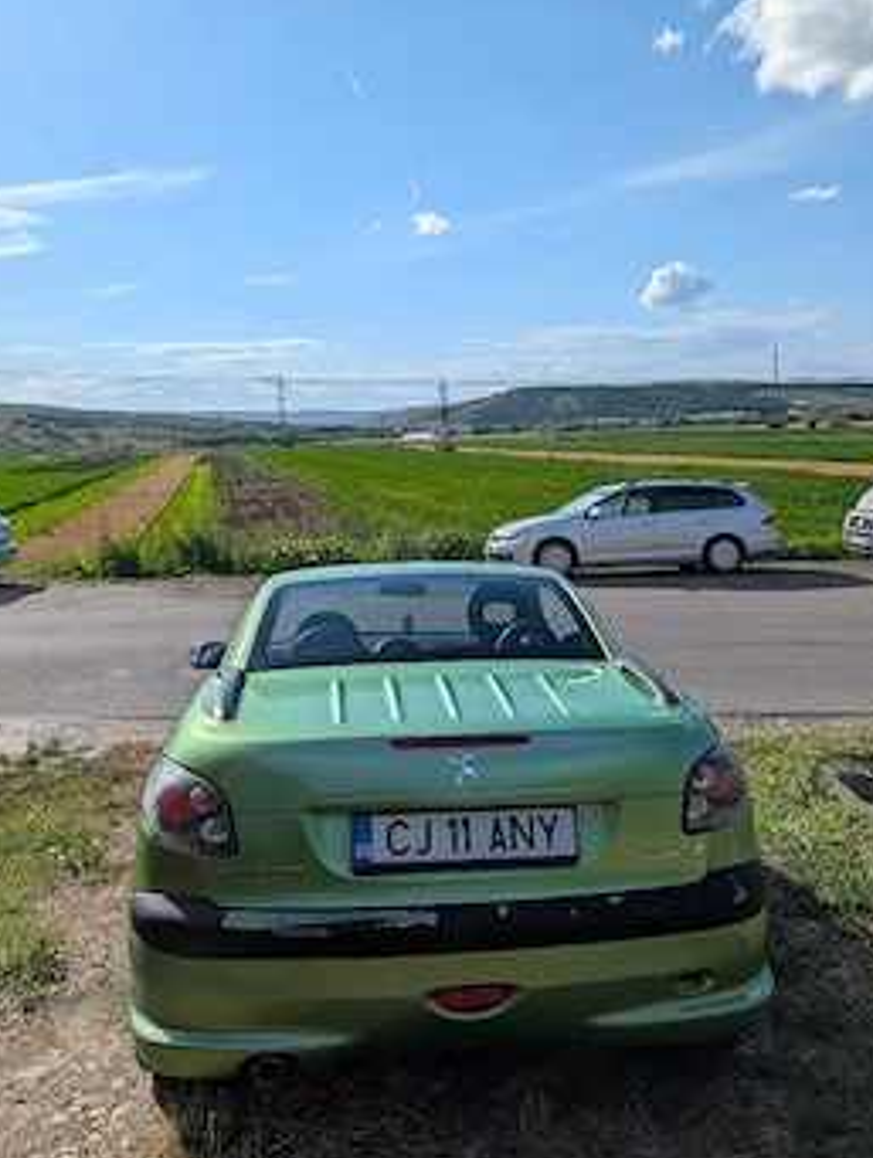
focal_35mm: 28
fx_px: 939
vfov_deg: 63.3
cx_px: 428
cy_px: 530
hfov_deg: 49.9
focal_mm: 6.9
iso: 19
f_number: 1.68
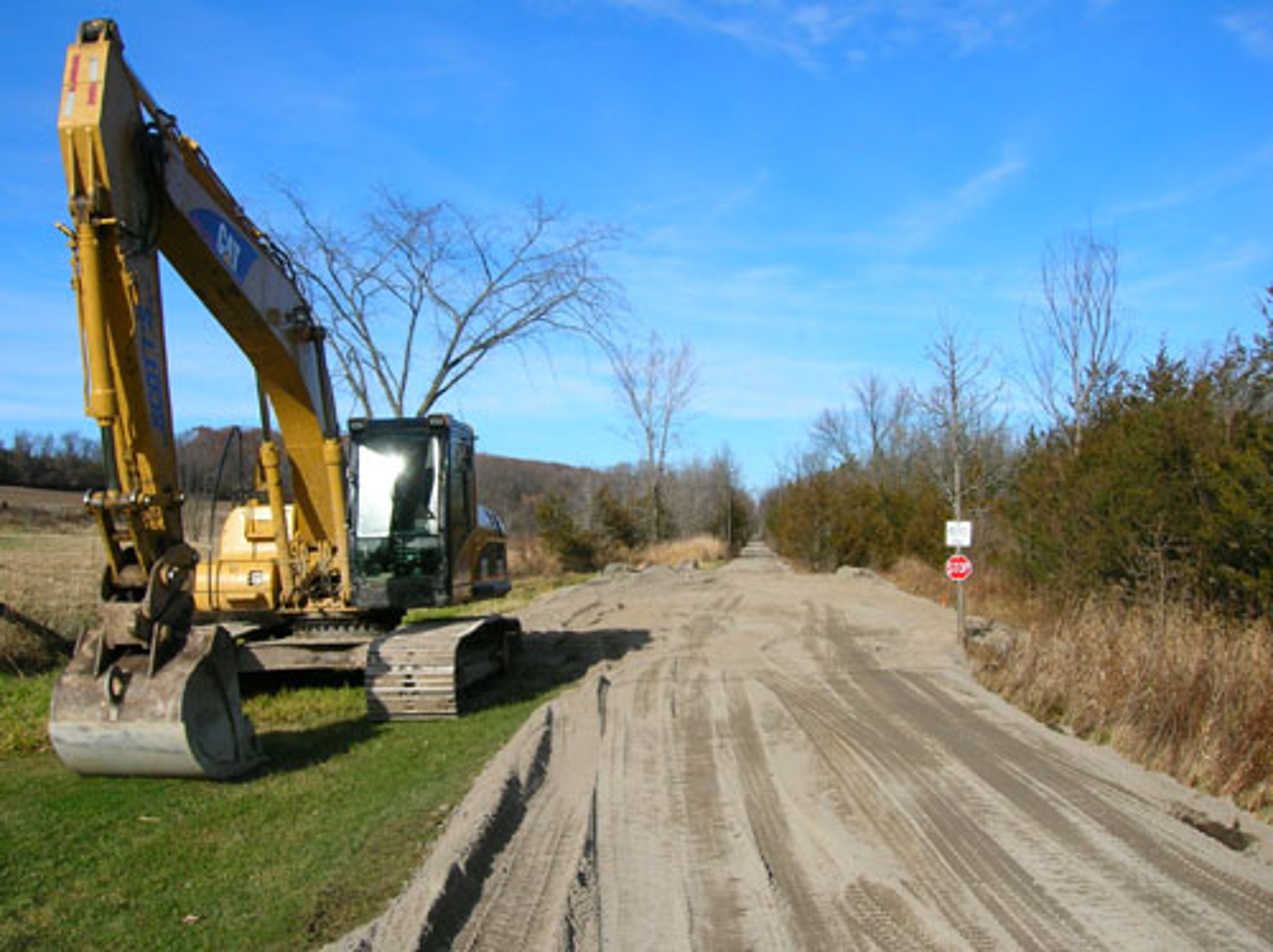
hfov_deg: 54.0
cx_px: 636
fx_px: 1249
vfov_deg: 41.7
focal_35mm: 34
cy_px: 476
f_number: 4.9
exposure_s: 1/447
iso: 50
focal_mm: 5.7
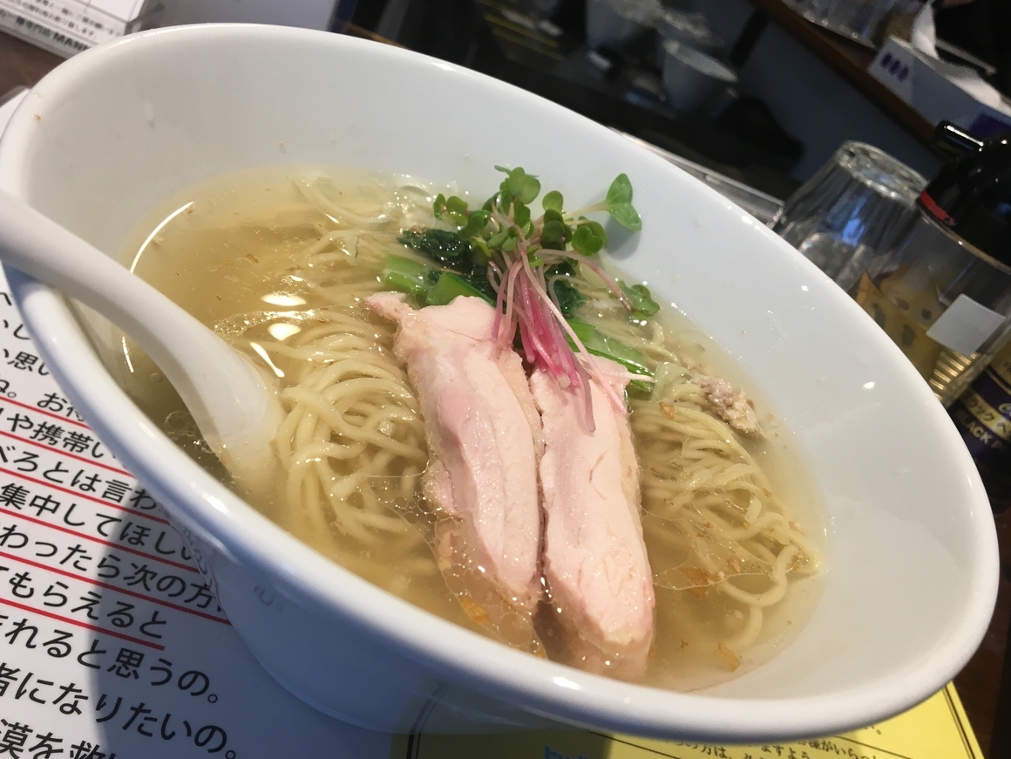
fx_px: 876
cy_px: 382
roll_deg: -26.7
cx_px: 493
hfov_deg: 60.0
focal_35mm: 30
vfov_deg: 46.8
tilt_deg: -32.4
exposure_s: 1/30
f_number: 2.2
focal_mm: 4.15
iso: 32
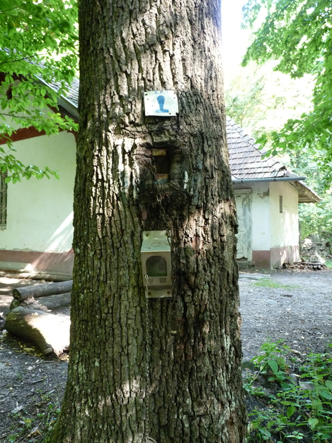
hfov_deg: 51.4
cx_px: 166
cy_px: 222
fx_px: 345
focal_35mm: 27
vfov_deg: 65.3
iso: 400
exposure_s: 1/30
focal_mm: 4.8
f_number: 2.8
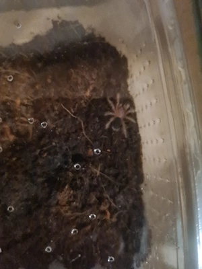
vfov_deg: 67.3
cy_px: 134
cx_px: 101
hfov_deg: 53.1
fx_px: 202
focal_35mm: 26
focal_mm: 5.4
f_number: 1.8
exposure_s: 1/10
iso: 2000
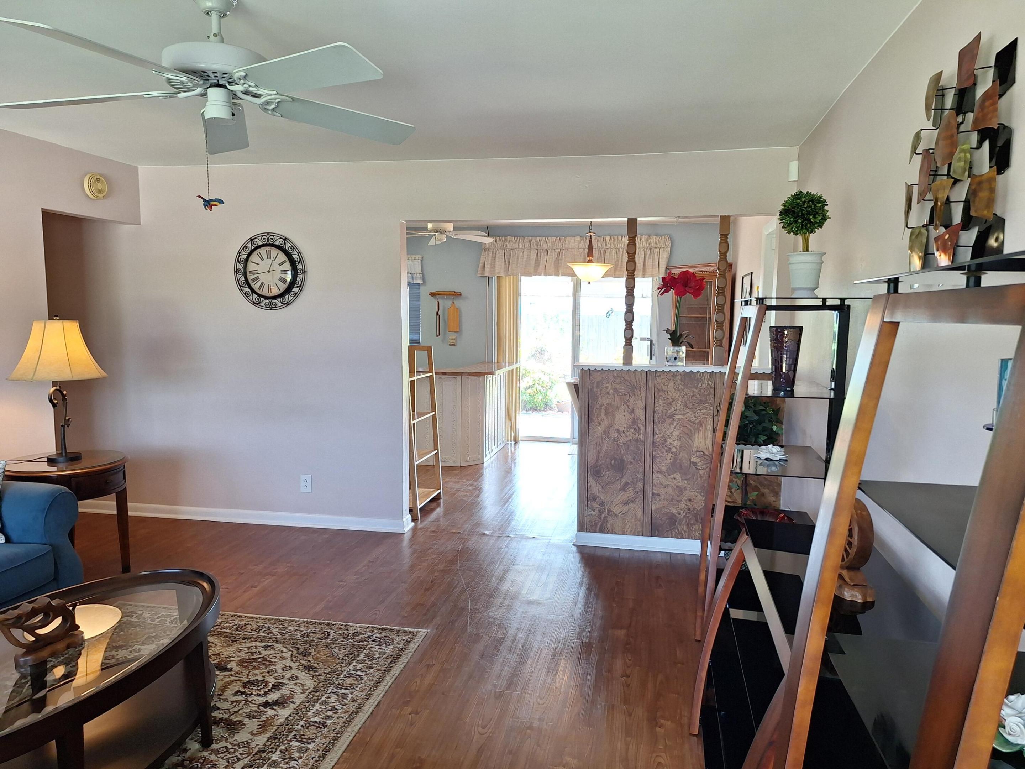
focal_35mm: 23
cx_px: 512
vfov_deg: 58.9
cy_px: 384
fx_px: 681
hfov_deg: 73.9
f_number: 1.8
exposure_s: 1/60
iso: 40
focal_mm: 5.54
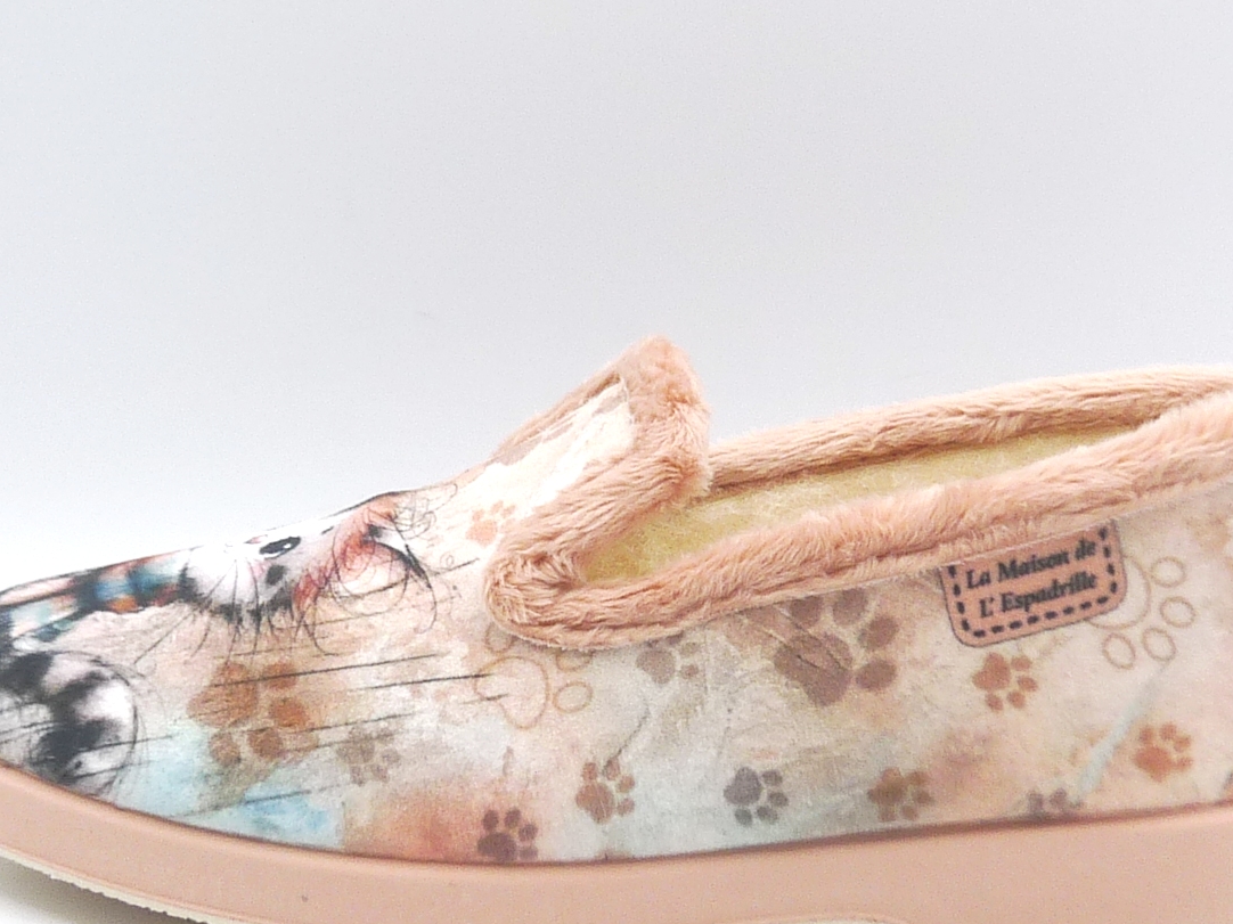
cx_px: 691
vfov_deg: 20.7
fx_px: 2528
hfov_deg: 27.4
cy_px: 535
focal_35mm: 71
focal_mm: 4.8
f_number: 4.5
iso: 100
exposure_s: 1/200
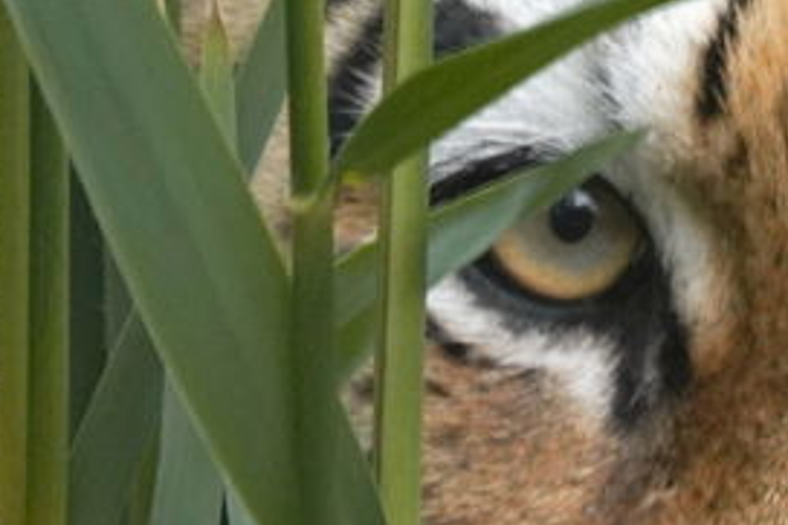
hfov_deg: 0.7
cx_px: 814
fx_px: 61731
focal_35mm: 2822
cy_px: 531
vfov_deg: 0.5
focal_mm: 400
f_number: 5.6
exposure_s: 1/800
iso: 1000
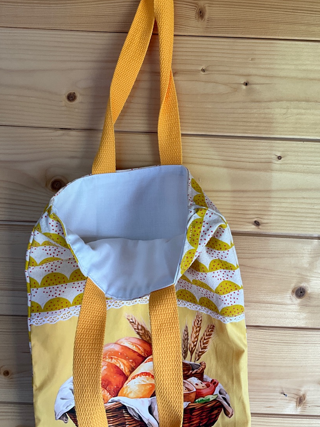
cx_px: 158
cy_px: 184
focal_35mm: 34
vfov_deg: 53.8
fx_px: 419
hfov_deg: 41.8
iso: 25
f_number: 1.8
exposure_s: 1/100
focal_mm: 3
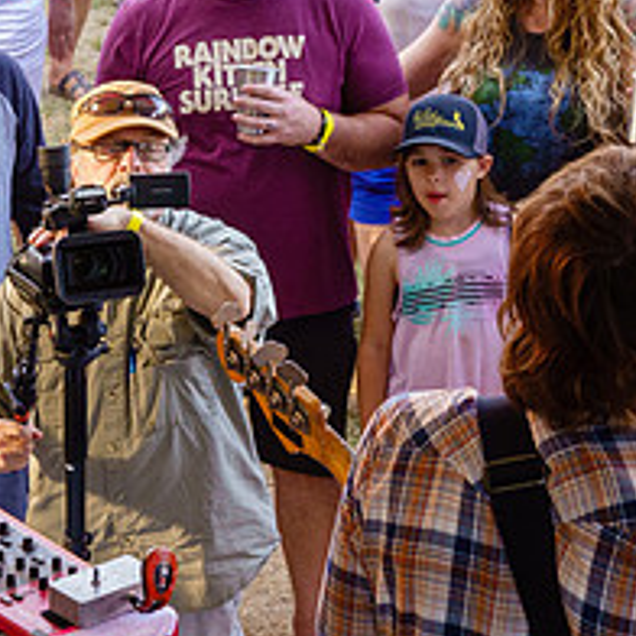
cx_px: -49
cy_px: 456
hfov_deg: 9.9
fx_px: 3617
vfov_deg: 10.0
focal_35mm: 174
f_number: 4.5
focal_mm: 25.34
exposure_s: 1/80
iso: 500
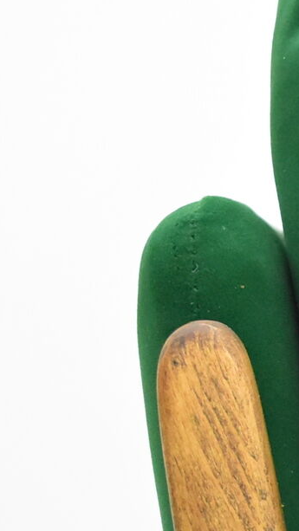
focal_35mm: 231
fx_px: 3250
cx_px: 685
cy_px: 313
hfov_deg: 5.1
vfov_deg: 9.3
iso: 3200
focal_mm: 45
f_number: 5
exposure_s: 1/80
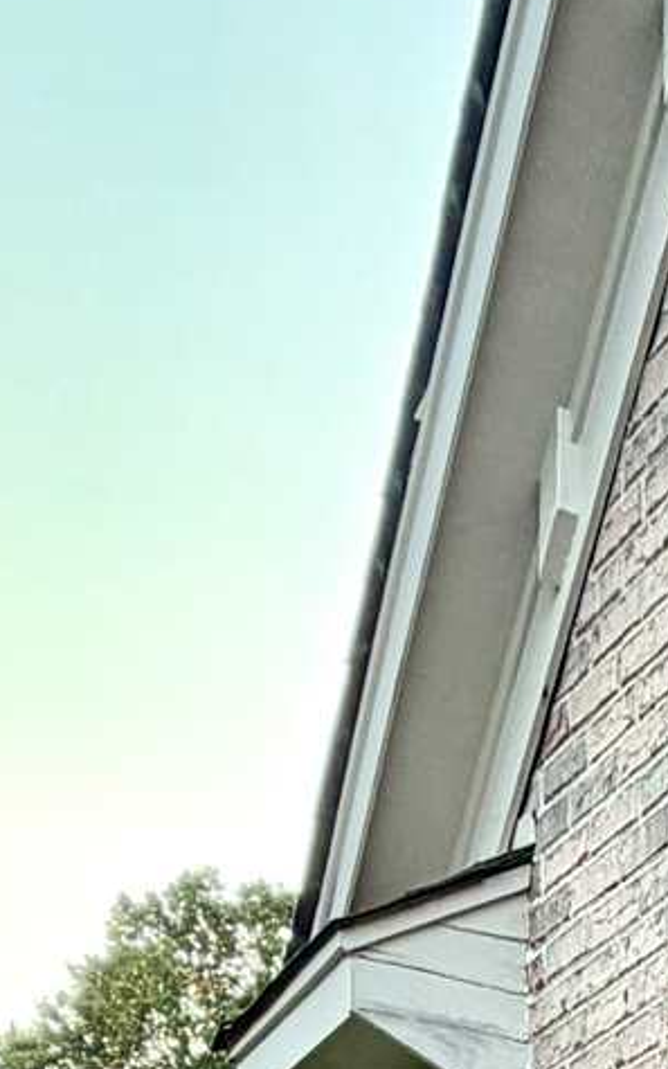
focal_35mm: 72
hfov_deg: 15.9
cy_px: 1764
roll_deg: -1.5
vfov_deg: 21.7
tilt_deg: -0.5
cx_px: 1129
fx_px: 2097
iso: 125
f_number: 2.2
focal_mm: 2.22
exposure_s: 1/121
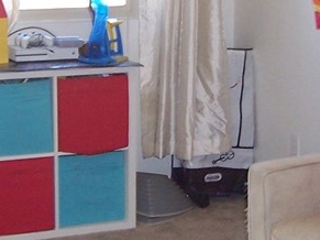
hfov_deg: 17.0
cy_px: 98
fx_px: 1072
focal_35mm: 116
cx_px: 155
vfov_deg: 12.8
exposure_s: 1/60
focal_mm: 5.5
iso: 140
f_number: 2.8
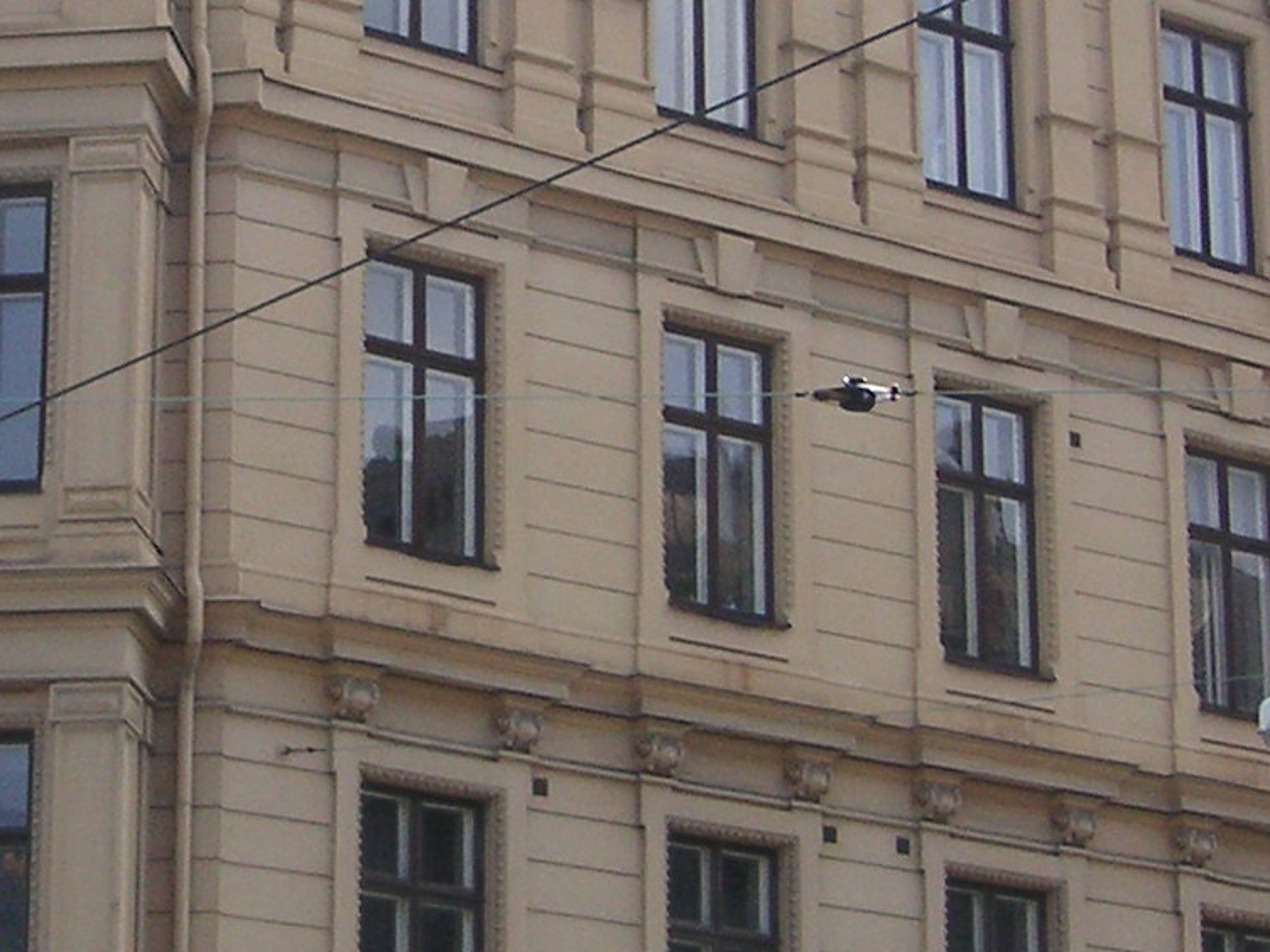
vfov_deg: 11.8
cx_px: 84
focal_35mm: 126
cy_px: 419
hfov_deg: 15.4
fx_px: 4623
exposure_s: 1/750
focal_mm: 6.1
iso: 50
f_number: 2.8
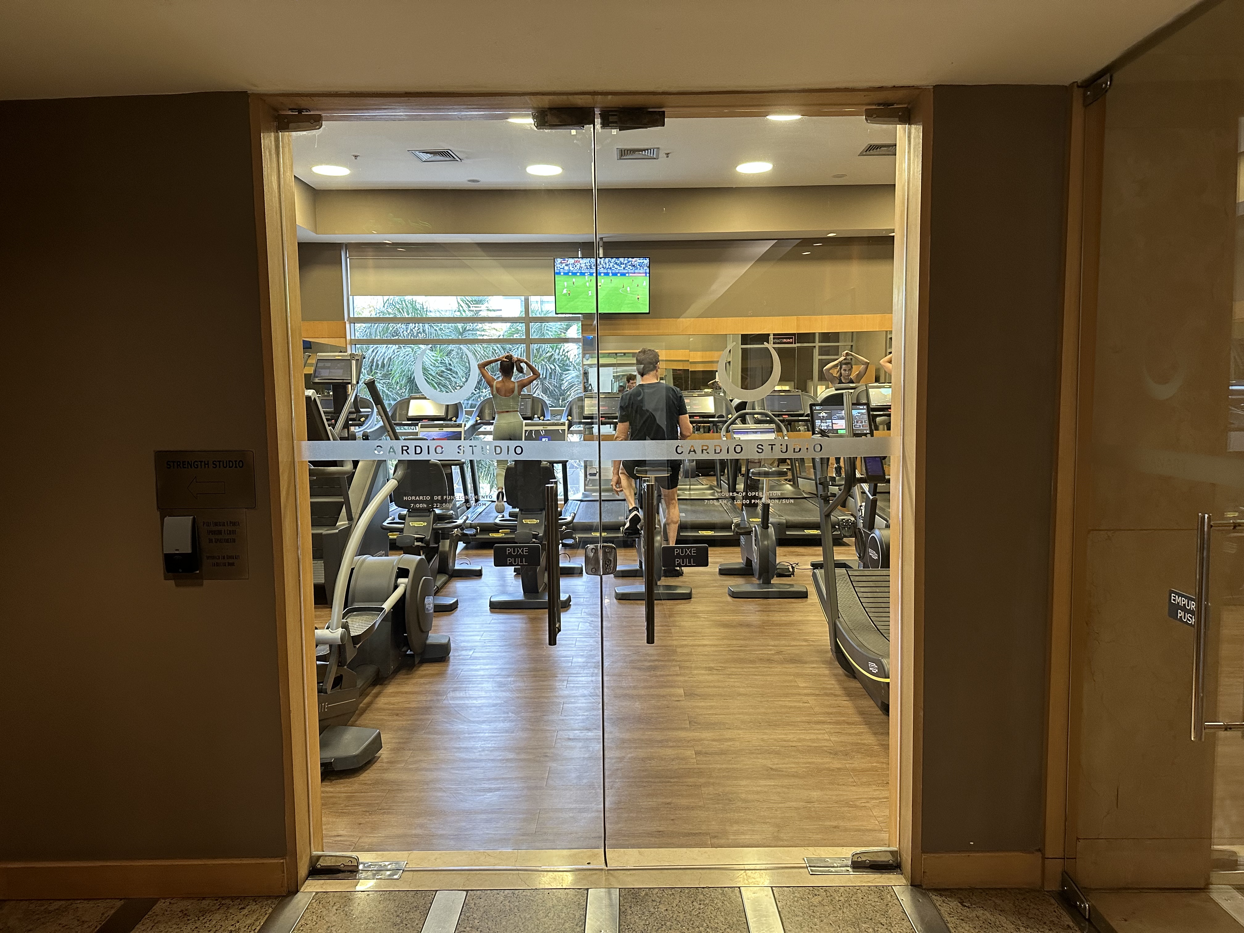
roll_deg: +0.8
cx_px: 622
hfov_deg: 71.6
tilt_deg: -4.9
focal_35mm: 24
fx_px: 862
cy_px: 466
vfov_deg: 56.8
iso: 250
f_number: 1.78
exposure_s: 1/60
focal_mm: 6.86
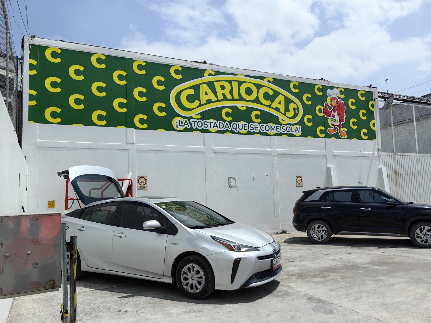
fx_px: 336
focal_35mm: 27
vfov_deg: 51.4
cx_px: 216
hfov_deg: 65.3
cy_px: 162
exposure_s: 1/5376
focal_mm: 6.35
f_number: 2
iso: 50
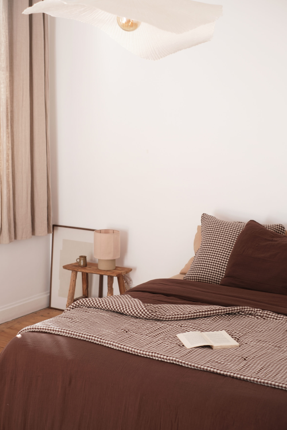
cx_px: 144
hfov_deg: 25.5
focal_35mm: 53
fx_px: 634
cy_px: 215
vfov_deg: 37.5
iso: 1600
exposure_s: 1/52
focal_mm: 35
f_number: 4
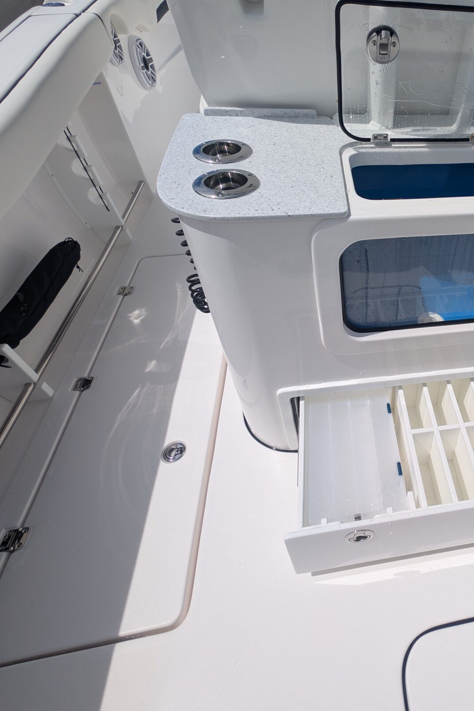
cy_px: 308
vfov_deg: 83.5
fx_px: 395
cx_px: 403
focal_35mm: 20
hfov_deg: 55.8
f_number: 1.95
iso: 41
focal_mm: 2.23
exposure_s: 1/4630
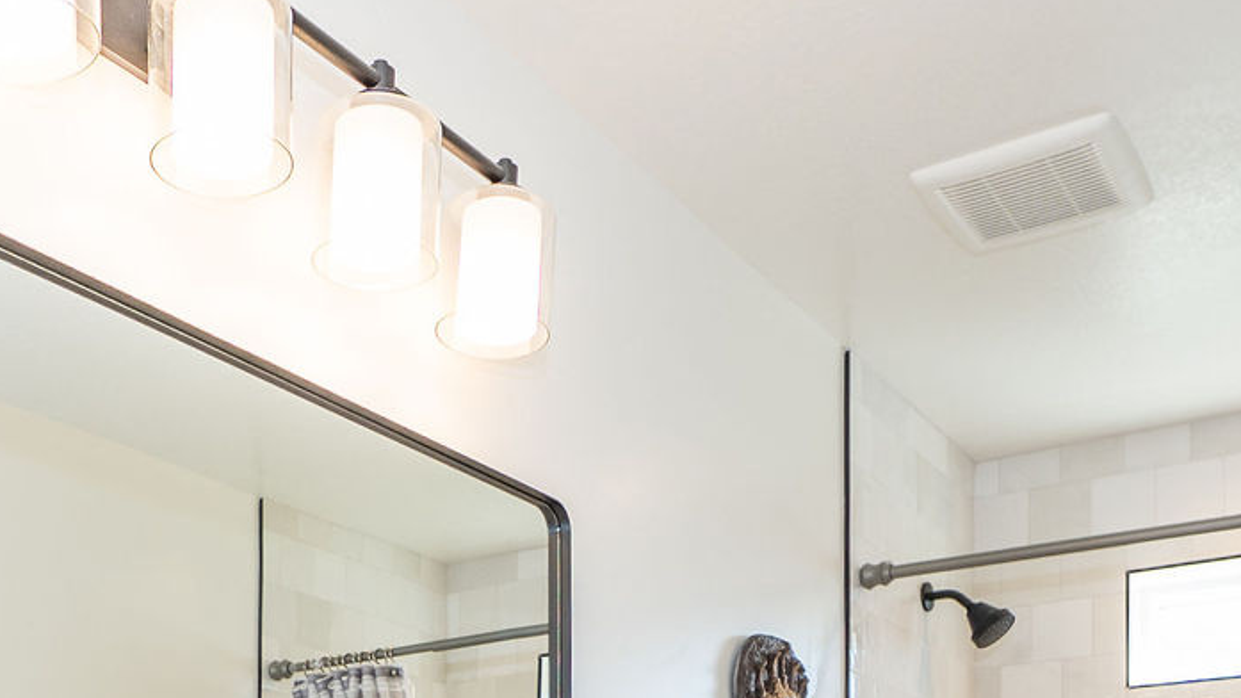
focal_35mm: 45
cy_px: 967
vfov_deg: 22.9
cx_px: 390
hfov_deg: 44.6
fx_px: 1481
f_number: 5
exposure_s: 1/160
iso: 320
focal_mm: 14
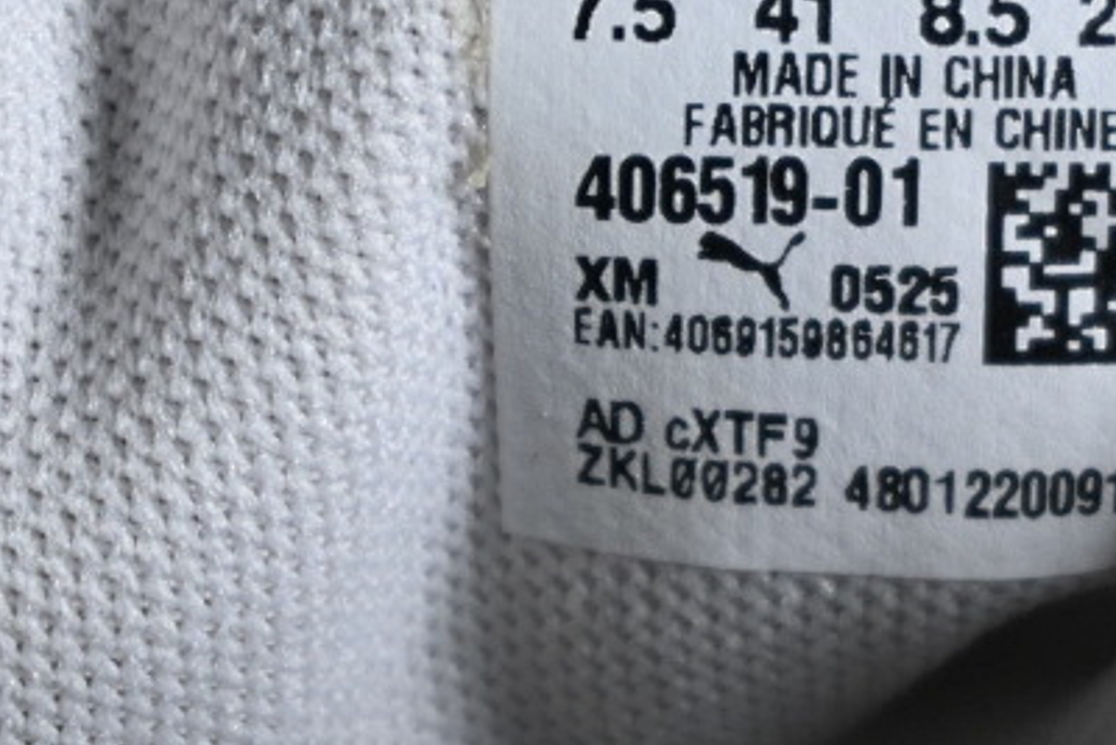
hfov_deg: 13.6
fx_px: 4651
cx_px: 882
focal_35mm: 150
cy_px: 160
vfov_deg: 9.1
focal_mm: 50
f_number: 6.3
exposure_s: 1/125
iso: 720
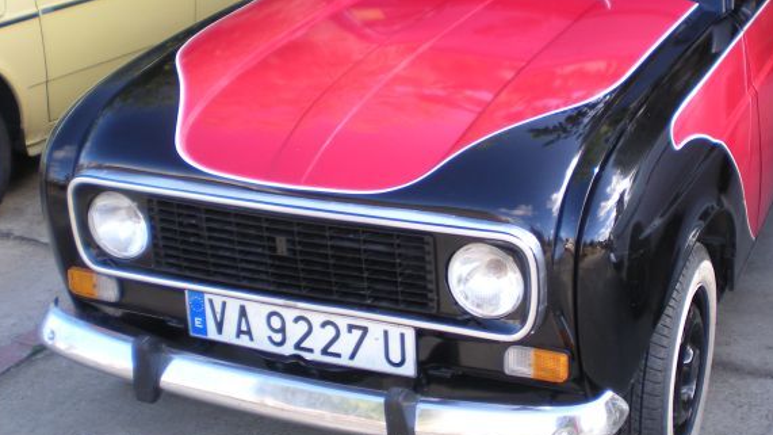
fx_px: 1189
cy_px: 123
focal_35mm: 58
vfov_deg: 20.6
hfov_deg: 35.6
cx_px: 531
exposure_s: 1/73
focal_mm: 6.3
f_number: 3.1
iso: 64
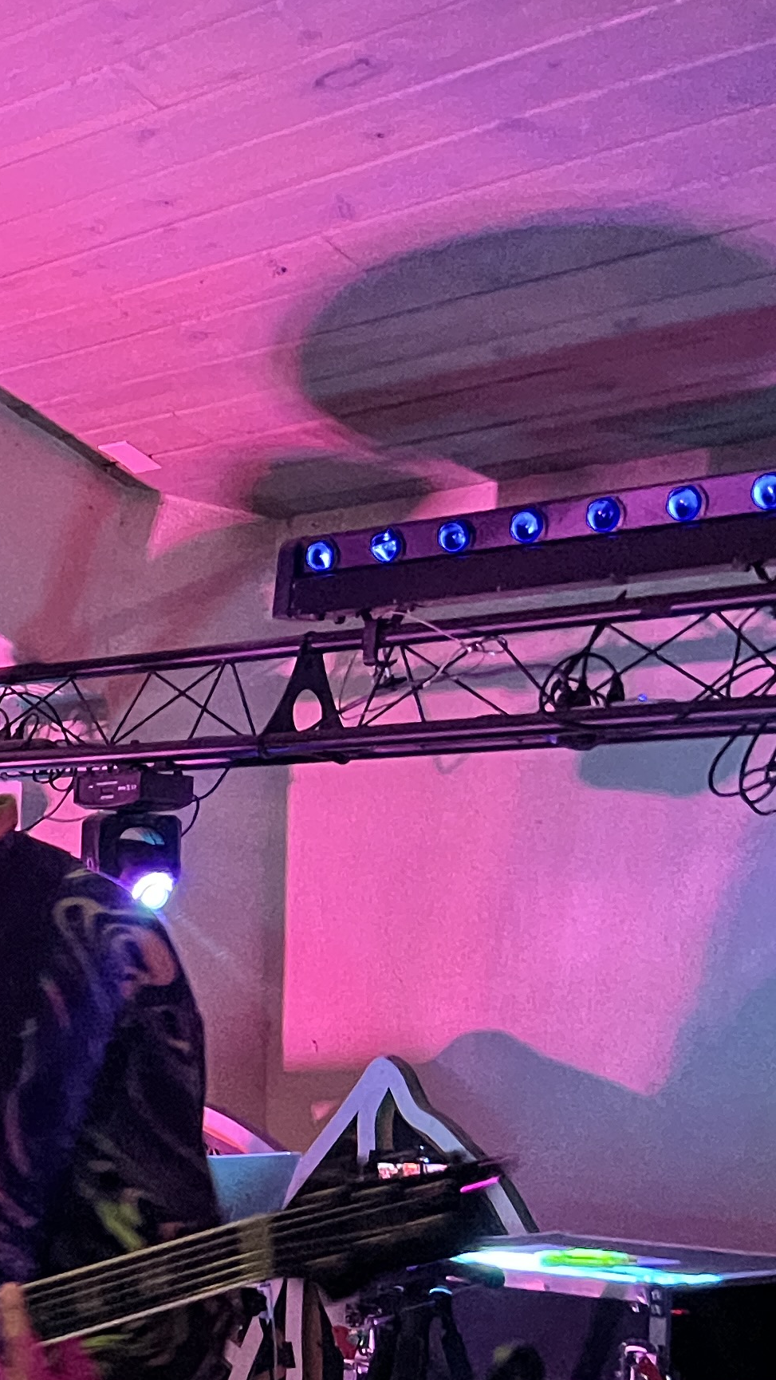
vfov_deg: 31.0
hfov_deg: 15.5
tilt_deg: -6.7
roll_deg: -0.2
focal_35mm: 66
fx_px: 2415
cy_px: 1126
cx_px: -653
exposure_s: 1/30
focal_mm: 5.7
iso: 640
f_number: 1.5
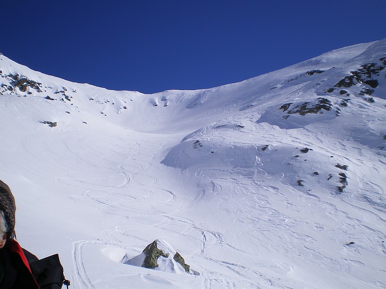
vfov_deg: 37.7
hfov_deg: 49.0
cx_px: 193
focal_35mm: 38
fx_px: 424
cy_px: 144
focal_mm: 6.3
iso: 64
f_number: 4.6
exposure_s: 1/1000
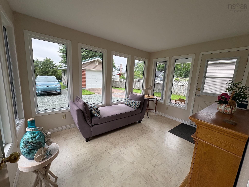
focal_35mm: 14
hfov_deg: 102.1
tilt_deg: -8.9
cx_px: 124
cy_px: 94
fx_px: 101
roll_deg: -3.1
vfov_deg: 85.7
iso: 64
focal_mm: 2.22
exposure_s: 1/267
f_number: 2.2
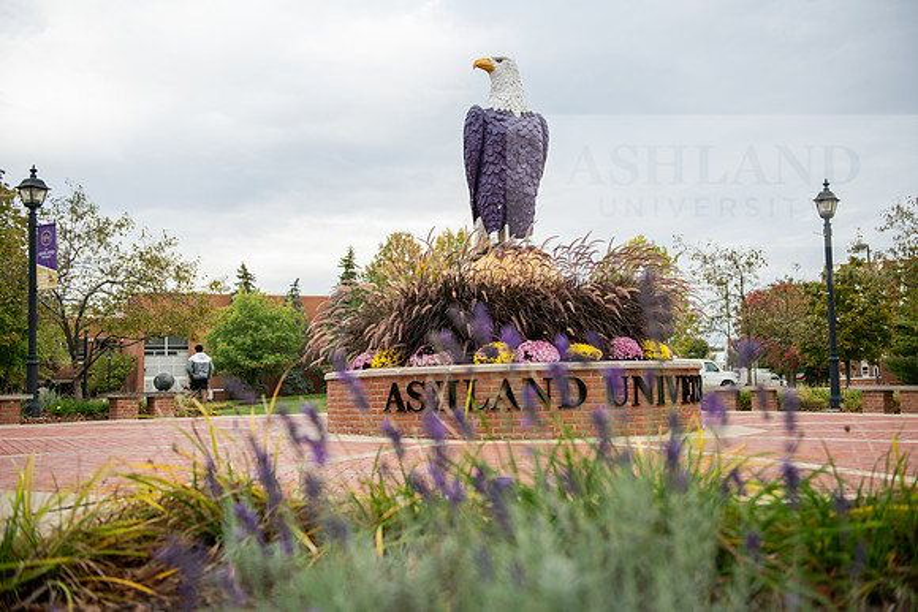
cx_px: 459
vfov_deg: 35.1
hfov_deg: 50.7
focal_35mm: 38
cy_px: 306
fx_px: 969
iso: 160
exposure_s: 1/320
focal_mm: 38
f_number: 3.2
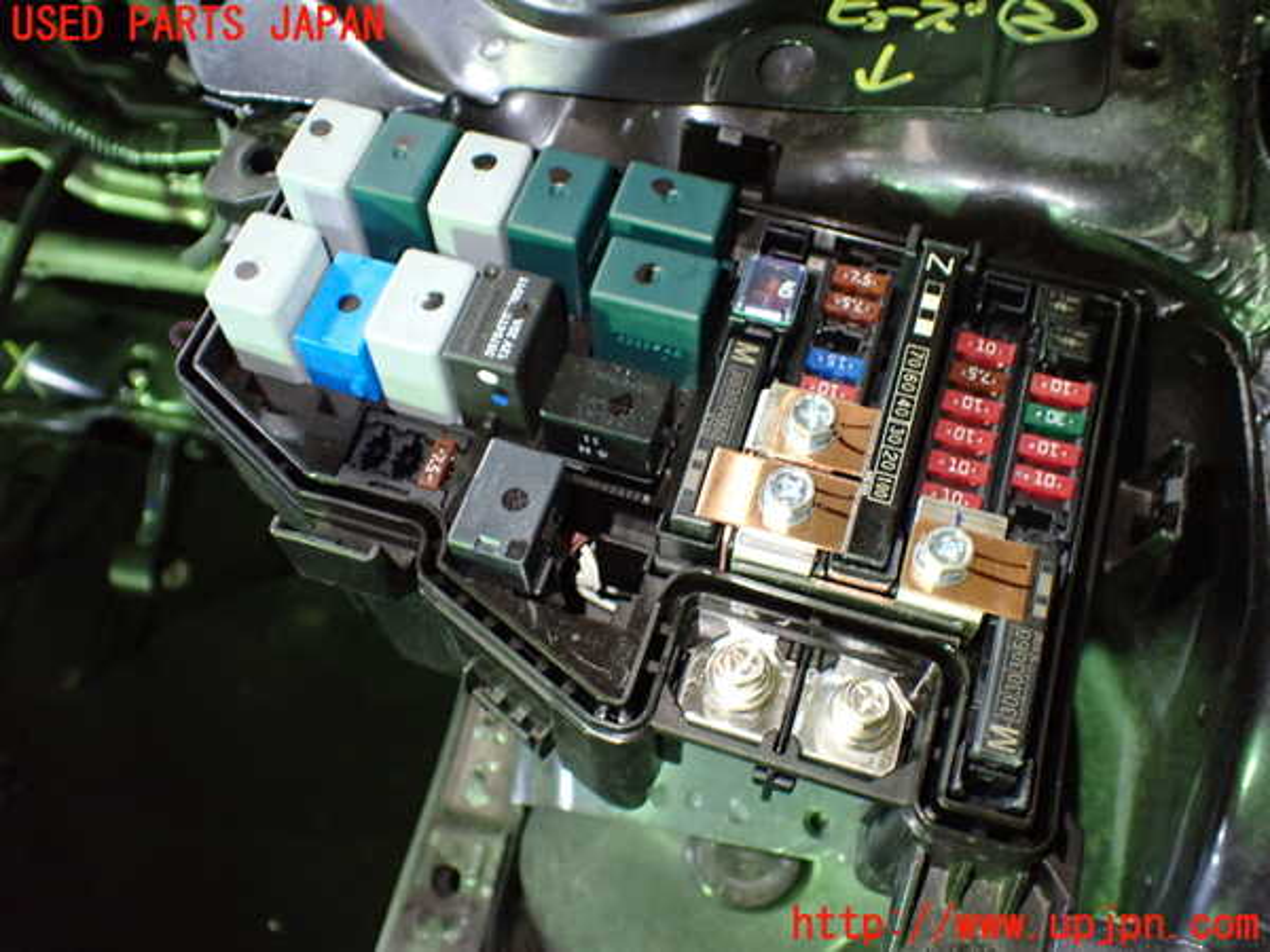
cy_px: 476
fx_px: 1174
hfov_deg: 56.8
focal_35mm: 32
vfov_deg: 44.2
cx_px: 635
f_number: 2.4
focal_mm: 5.79
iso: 800
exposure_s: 1/30
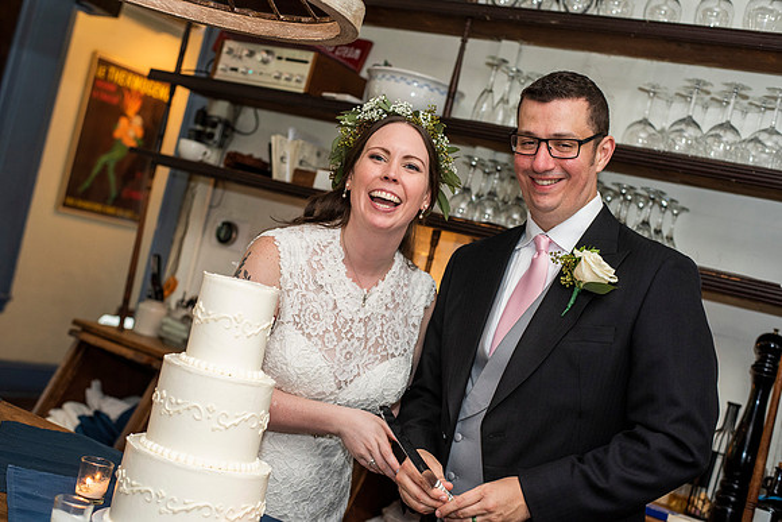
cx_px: 391
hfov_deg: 39.6
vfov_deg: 27.0
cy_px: 261
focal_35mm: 50
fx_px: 1086
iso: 1000
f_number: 3.5
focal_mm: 50
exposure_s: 1/100
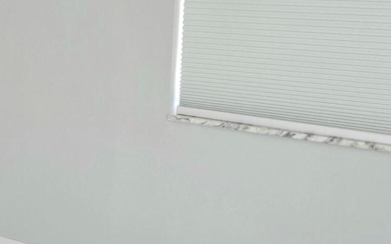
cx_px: -35
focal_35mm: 87
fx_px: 927
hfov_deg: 22.5
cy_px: 137
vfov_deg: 15.0
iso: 160
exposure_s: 1/120
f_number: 1.8
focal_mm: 5.4
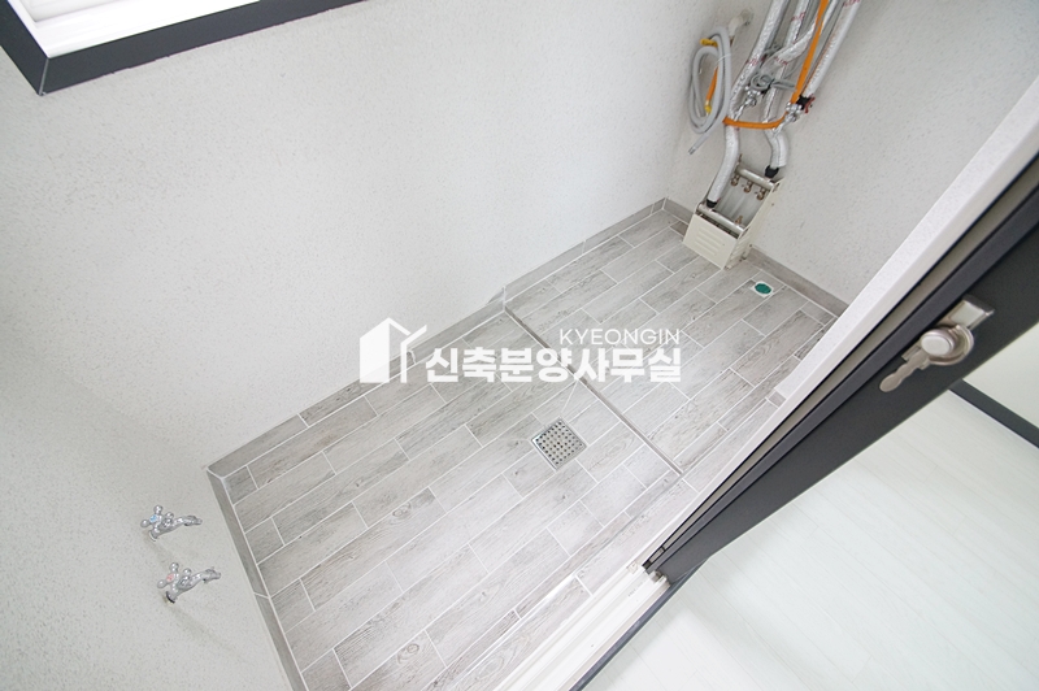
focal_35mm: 15
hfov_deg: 100.4
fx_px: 433
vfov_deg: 77.2
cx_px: 520
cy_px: 346
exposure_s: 1/80
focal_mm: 10
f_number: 4
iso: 800
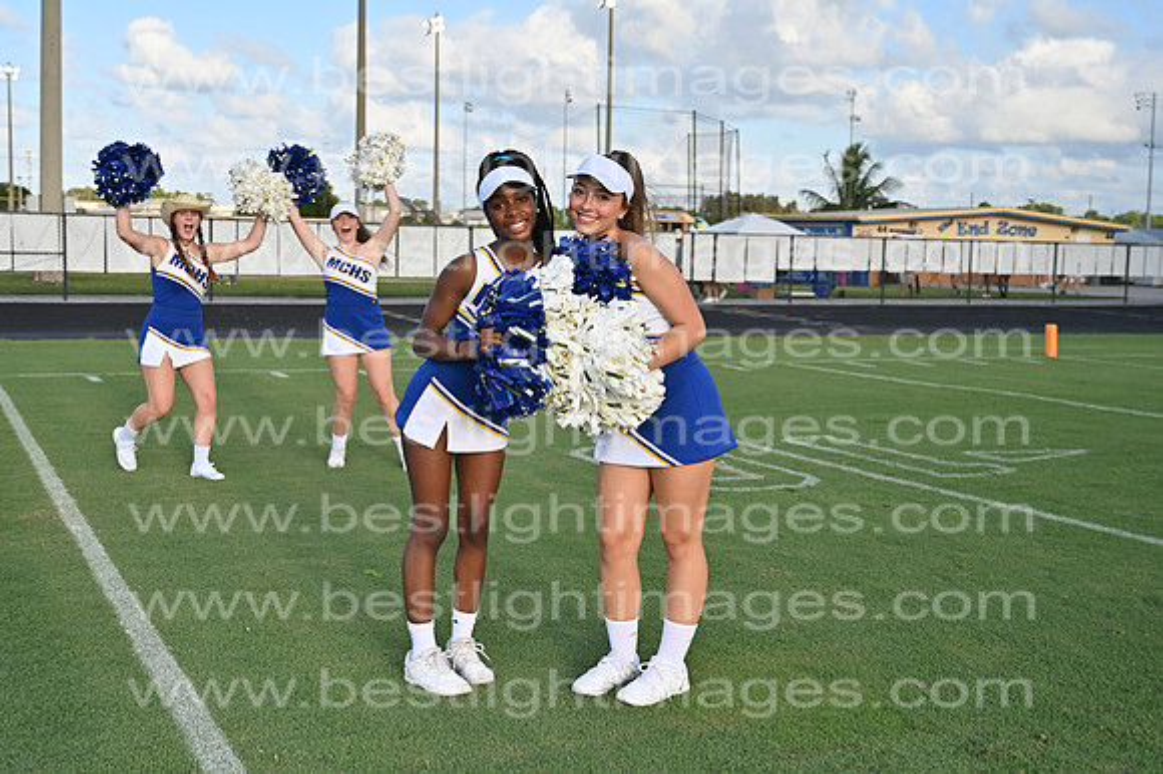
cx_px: 582
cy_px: 387
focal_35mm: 44
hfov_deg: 44.5
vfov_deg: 30.5
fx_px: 1421
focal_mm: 44
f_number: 4
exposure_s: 1/8000
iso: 1100
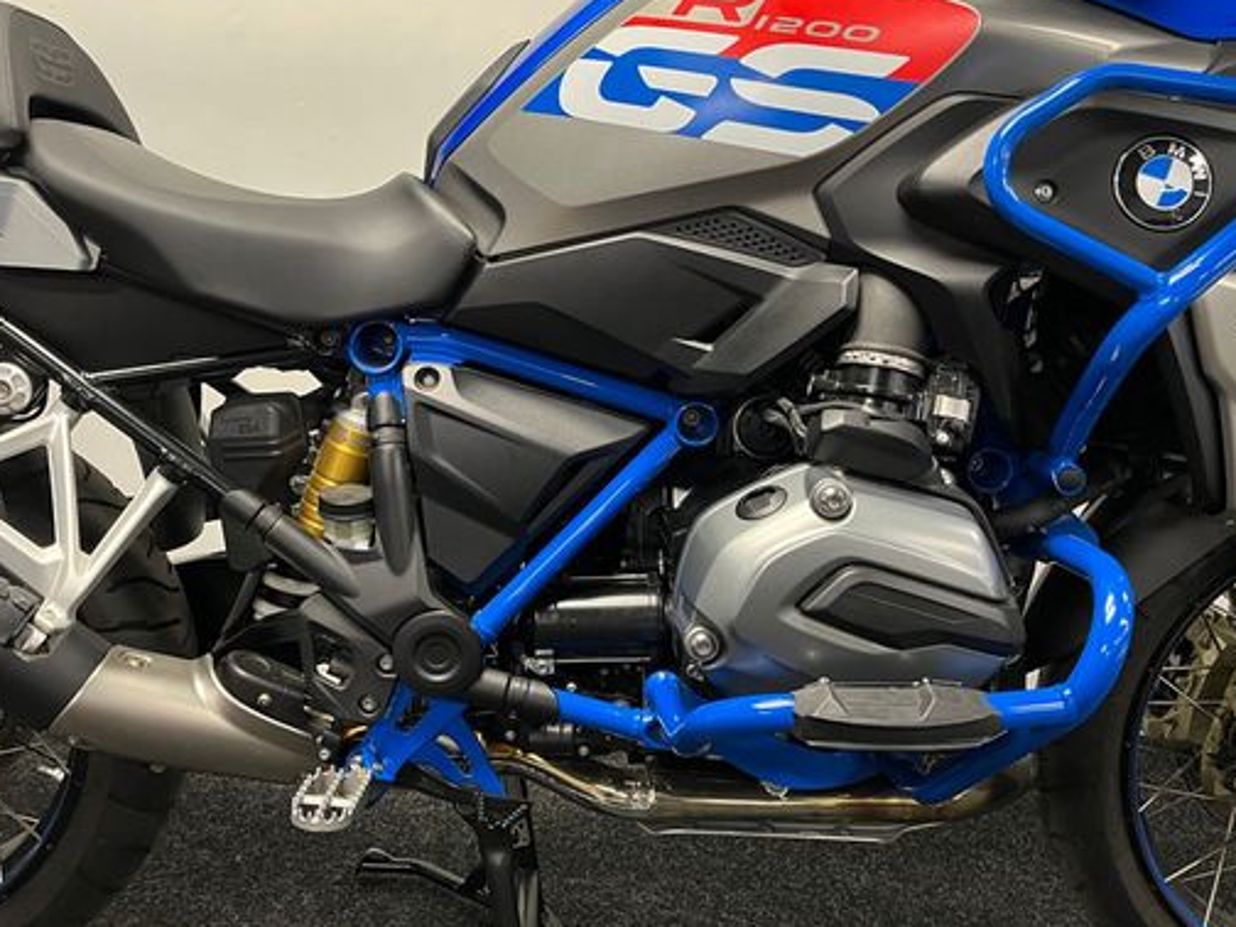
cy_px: 360
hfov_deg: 55.3
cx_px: 559
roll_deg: -0.8
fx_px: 1178
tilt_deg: -7.7
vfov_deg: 42.7
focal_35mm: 33
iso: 200
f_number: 1.6
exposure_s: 1/50
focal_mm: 5.1
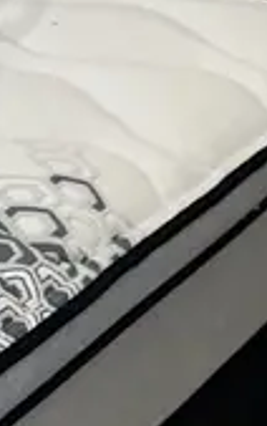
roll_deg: -0.2
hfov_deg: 7.7
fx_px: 1788
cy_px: 600
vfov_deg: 13.0
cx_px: -456
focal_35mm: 154
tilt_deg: -33.7
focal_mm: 6.86
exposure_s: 1/100
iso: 80
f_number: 1.78
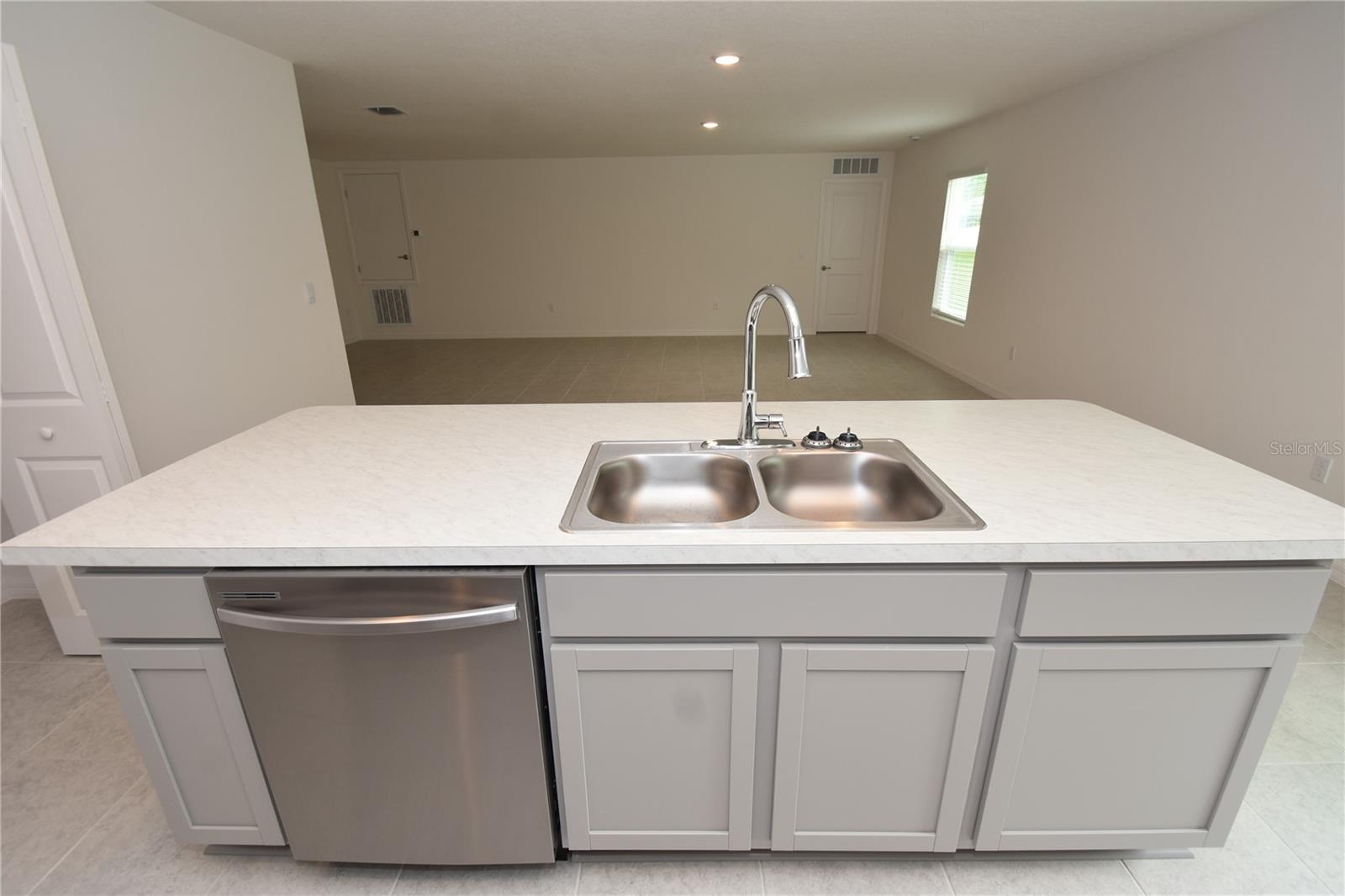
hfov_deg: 95.0
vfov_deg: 72.0
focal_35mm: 16
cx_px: 672
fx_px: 616
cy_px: 448
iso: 200
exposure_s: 1/80
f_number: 4.5
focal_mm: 11
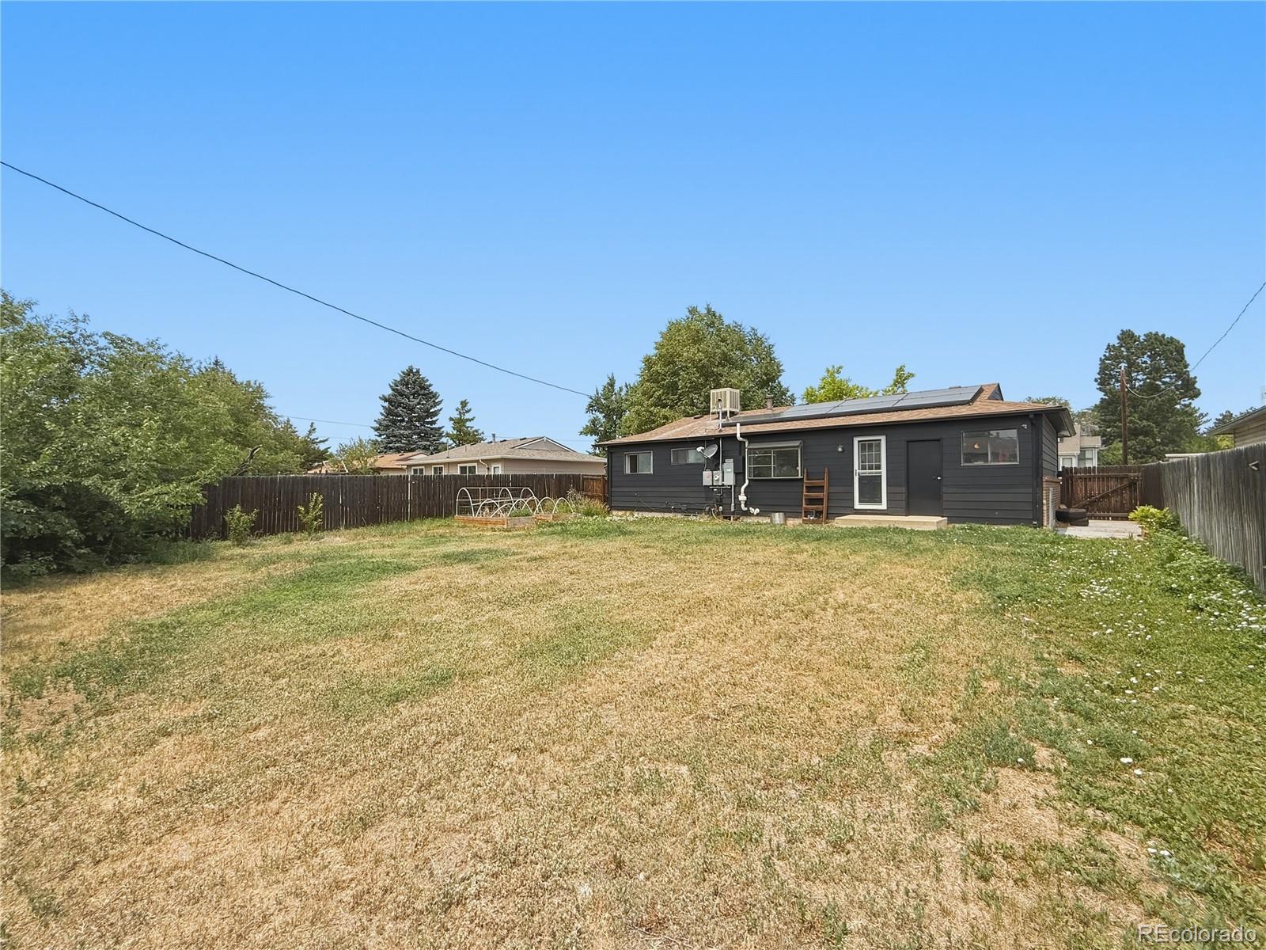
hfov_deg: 102.1
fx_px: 512
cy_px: 475
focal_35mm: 14
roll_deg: +0.4
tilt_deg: +1.9
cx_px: 633
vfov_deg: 85.7
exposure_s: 1/2717
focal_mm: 2.2
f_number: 2.2
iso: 50
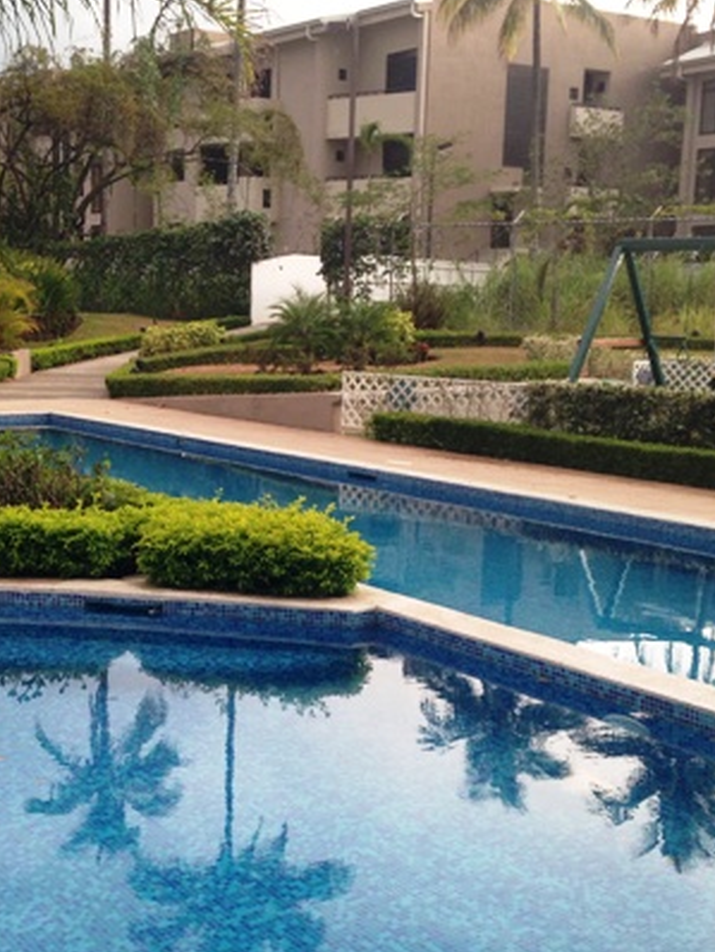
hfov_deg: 27.4
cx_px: 263
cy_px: 498
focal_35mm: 53
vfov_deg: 36.1
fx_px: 1458
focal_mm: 4.12
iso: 64
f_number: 2.4
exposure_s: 1/120
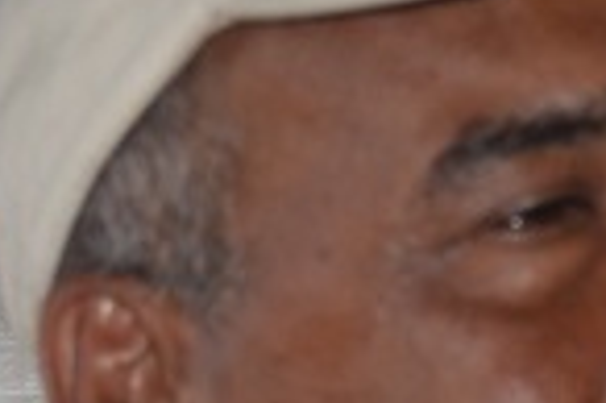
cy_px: 904
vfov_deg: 3.9
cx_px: 888
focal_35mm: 343
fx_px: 5767
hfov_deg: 6.0
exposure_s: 1/125
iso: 125
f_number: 4.5
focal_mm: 34
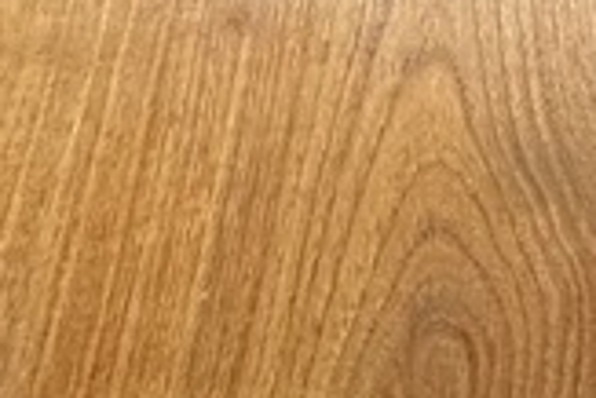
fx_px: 1773
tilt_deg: -17.0
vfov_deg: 9.0
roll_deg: -0.6
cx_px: 753
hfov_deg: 17.9
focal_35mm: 107
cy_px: -960
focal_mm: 2.22
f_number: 2.2
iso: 320
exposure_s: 1/88
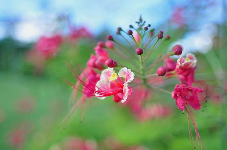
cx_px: 114
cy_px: 75
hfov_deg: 53.2
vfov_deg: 36.8
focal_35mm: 36
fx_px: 227
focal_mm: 24
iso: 200
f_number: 1.8
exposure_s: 1/1250
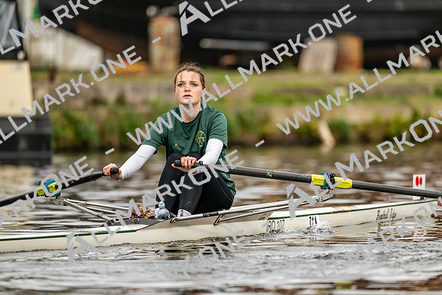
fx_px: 4912
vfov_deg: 3.4
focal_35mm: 400
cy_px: 148
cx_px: 221
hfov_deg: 5.2
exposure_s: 1/2500
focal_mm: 400
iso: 1400
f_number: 4.5
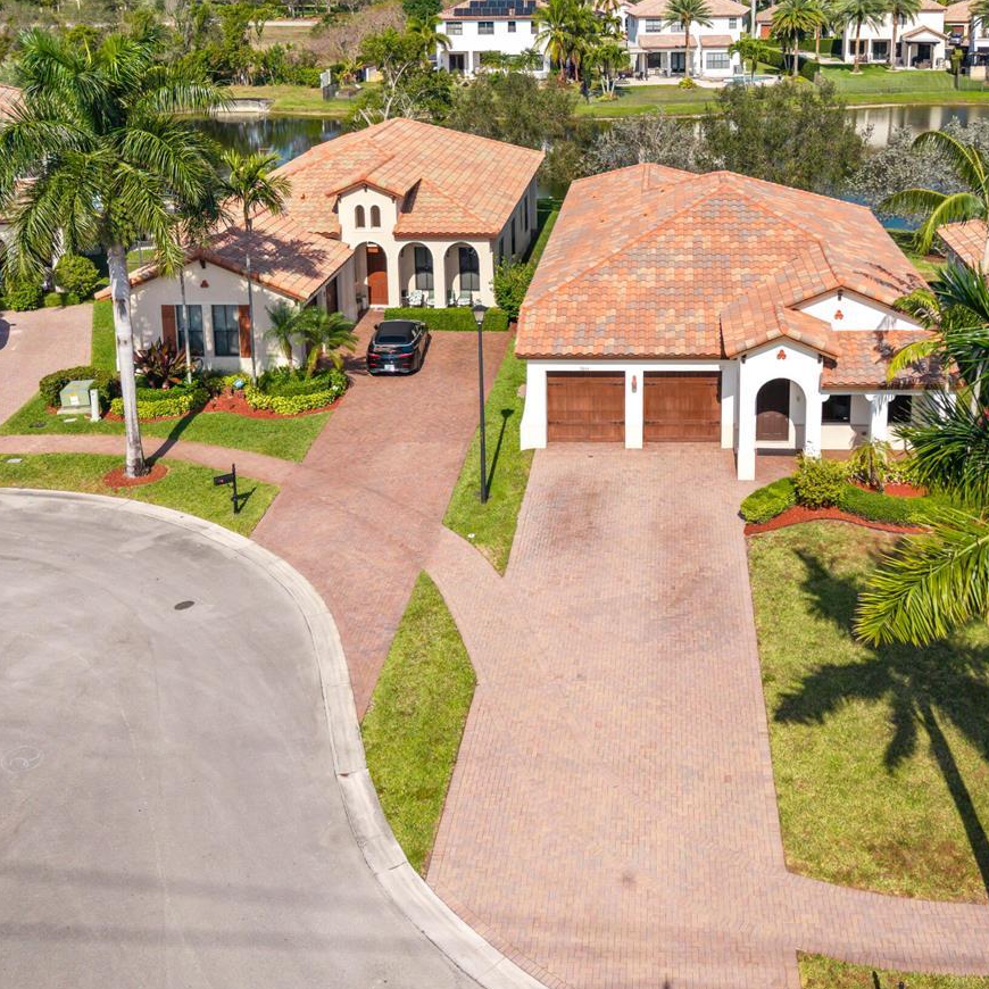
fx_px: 1261
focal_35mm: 39
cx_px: 803
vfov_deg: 42.8
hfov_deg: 40.9
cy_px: 441
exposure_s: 1/5000
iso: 100
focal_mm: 8.67
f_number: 1.8
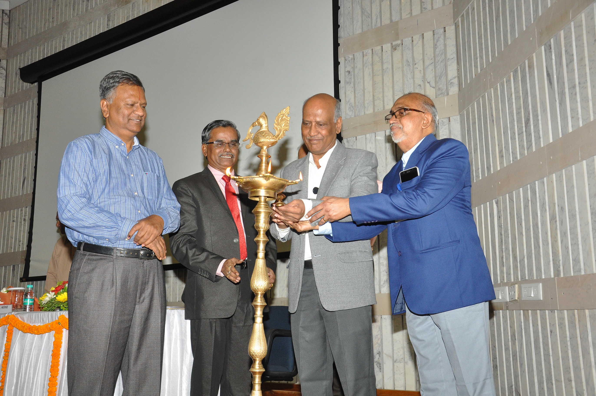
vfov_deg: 34.1
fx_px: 645
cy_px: 198
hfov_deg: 49.6
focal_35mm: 39
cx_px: 298
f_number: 6.3
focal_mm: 26
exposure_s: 1/125
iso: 1000
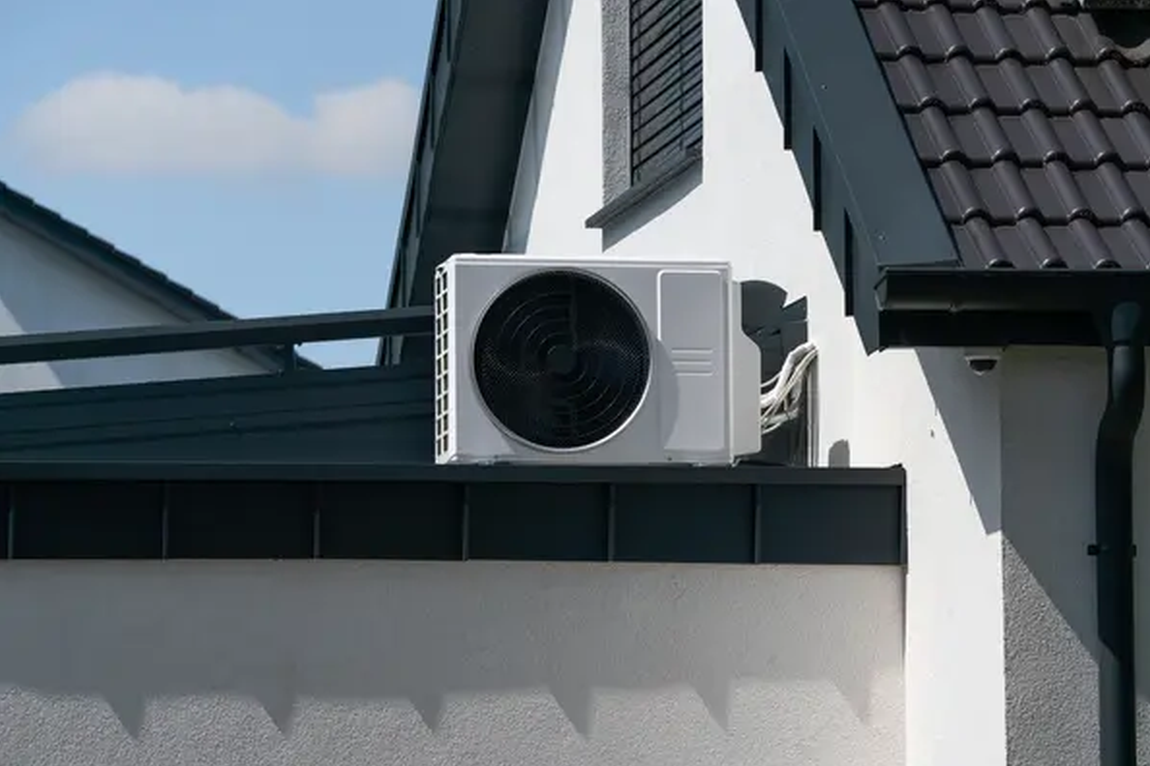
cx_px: 579
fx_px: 6452
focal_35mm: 202
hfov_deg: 10.2
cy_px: 385
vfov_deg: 6.8
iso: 100
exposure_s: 1/1600
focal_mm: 200
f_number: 9
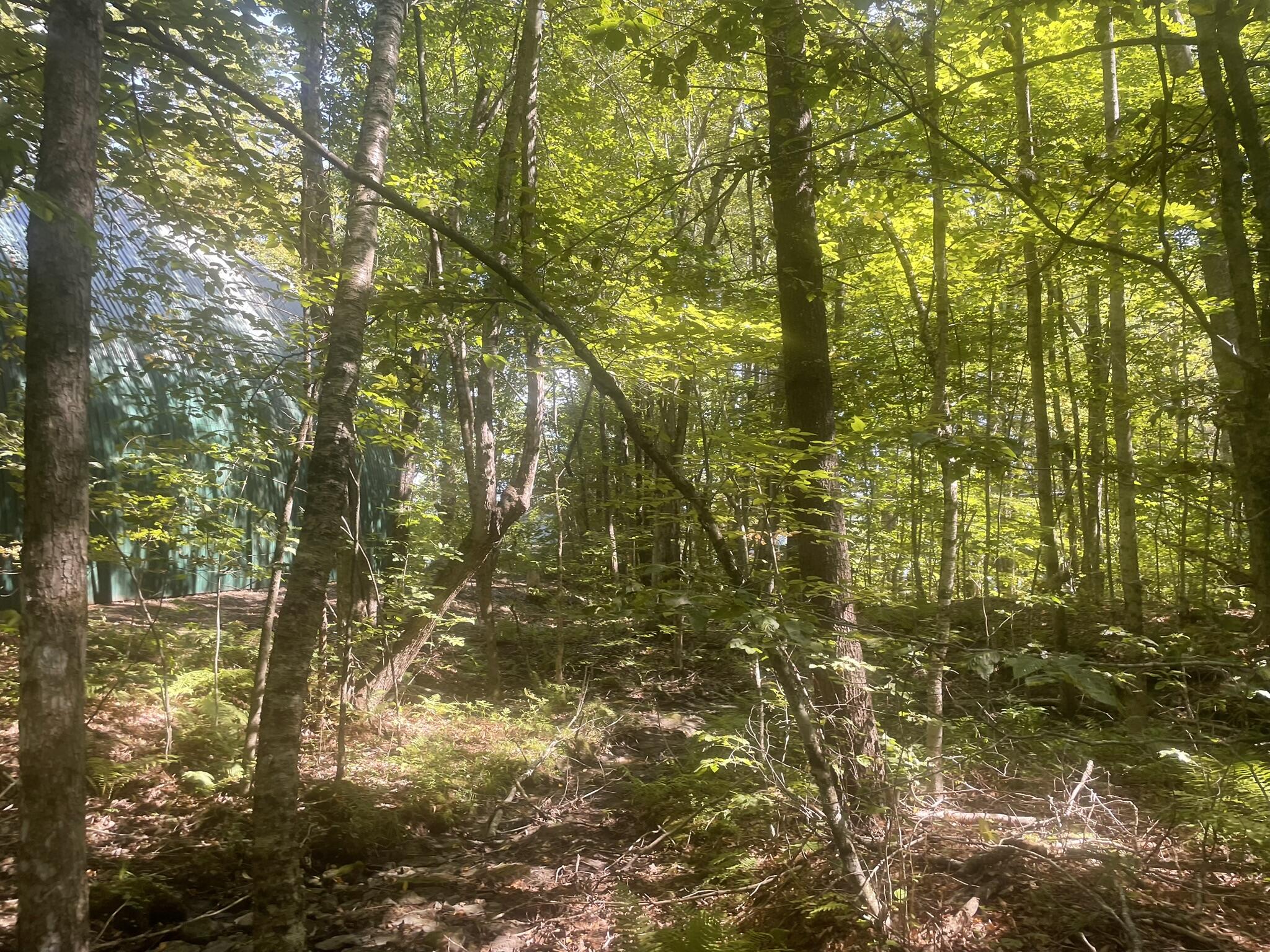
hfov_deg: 67.3
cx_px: 635
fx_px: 954
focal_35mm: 26
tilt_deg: +6.2
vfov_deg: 53.1
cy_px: 476
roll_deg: +4.0
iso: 40
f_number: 1.6
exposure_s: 1/121
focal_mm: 4.2
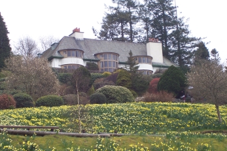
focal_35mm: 107
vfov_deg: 12.8
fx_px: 674
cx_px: 113
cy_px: 74
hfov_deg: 19.1
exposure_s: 1/90
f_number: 4.6
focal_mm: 16.8
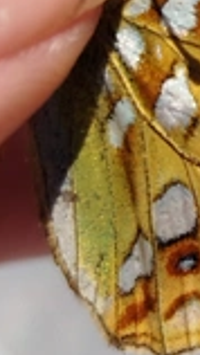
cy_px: 135
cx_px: 440
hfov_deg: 7.8
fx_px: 1375
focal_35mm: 146
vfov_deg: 14.7
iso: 50
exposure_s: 1/1233
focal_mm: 5.31
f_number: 1.7
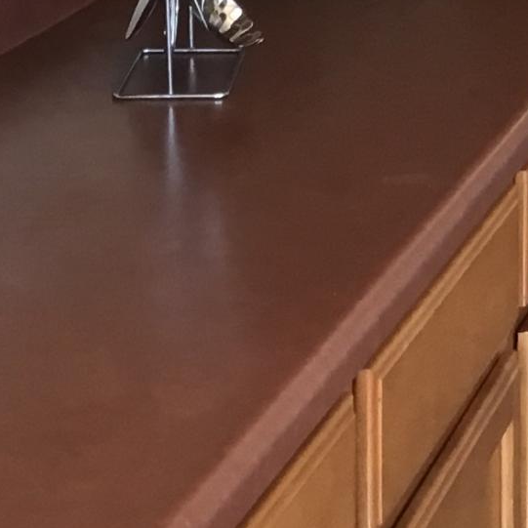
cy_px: -190
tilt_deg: -9.0
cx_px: 585
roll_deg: -1.0
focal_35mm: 152
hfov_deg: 11.3
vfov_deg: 11.2
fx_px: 2623
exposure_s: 1/30
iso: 25
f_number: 2.4
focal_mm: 3.3
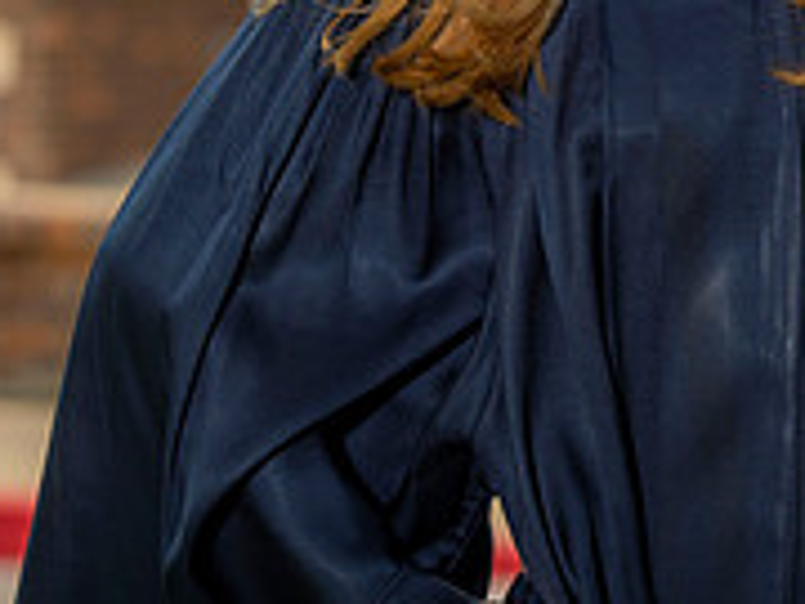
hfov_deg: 5.2
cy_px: -282
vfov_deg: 3.9
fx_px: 8907
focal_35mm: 383
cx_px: 909
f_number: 5.6
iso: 80
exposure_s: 1/250
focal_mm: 110
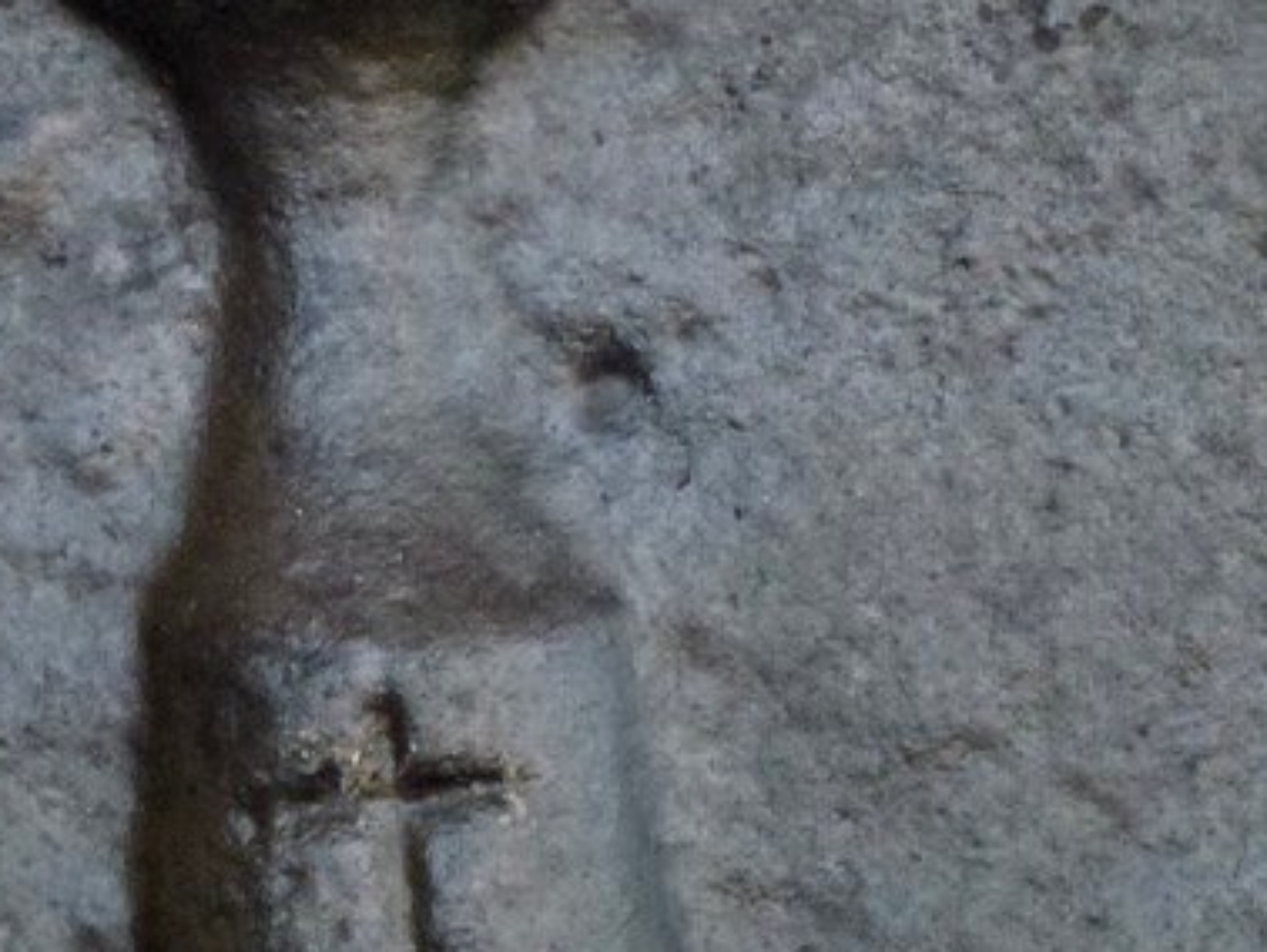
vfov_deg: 3.0
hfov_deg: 4.0
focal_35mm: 492
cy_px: 302
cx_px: 305
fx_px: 18019
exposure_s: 1/50
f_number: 5.3
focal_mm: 27.7
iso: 400
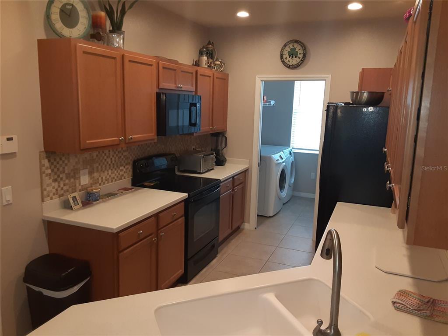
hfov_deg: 65.3
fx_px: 349
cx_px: 224
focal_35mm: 27
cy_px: 168
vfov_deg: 51.4
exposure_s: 1/60
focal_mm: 2.91
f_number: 1.9
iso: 160
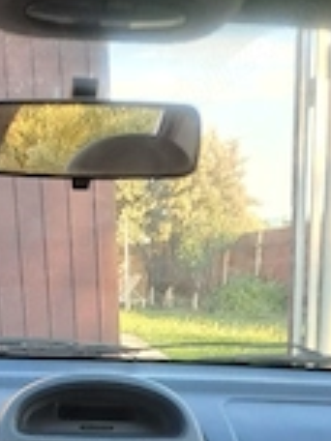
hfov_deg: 21.9
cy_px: 557
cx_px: 61
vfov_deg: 25.7
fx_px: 841
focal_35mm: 66
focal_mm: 4.65
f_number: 1.8
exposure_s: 1/100
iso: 64
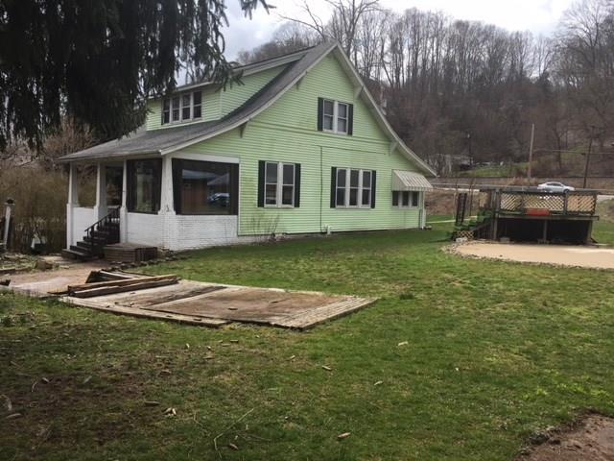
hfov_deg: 61.7
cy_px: 230
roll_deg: -1.5
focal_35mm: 29
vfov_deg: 48.2
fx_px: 514
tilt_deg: -3.4
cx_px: 307
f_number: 2.2
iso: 25
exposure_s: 1/1083
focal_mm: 4.15
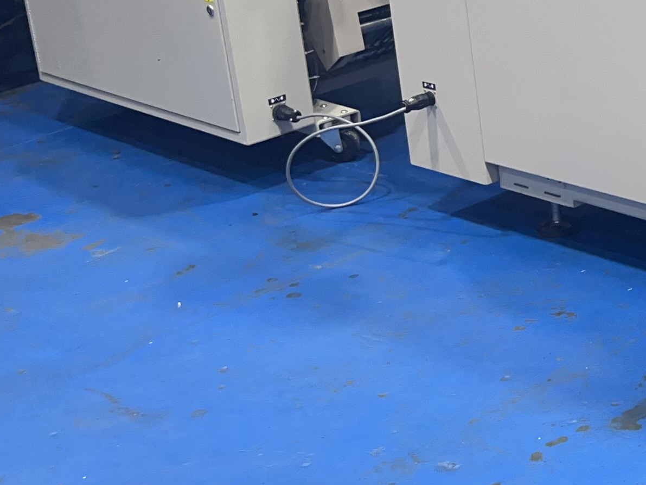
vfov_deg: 16.4
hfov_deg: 18.7
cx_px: 1063
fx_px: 1642
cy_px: -9
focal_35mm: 88
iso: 125
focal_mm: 5.7
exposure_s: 1/100
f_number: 1.5
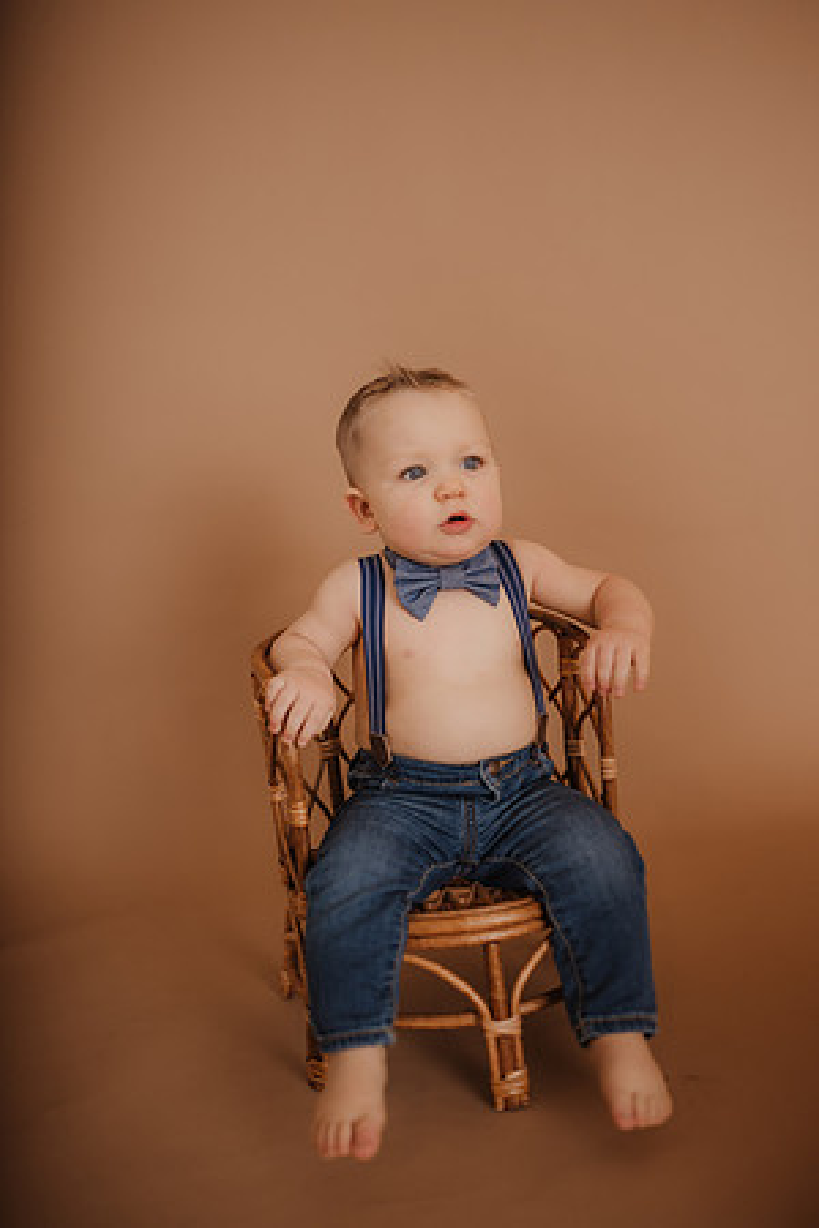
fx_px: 1194
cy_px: 614
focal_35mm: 35
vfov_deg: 54.4
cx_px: 410
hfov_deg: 37.9
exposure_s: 1/200
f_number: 3.2
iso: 200
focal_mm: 35
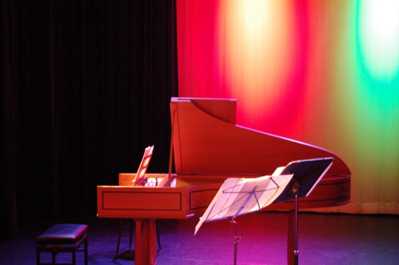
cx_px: 200
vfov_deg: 28.9
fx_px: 515
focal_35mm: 46
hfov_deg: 42.4
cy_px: 132
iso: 1600
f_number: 4.5
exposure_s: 1/2.5
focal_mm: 31
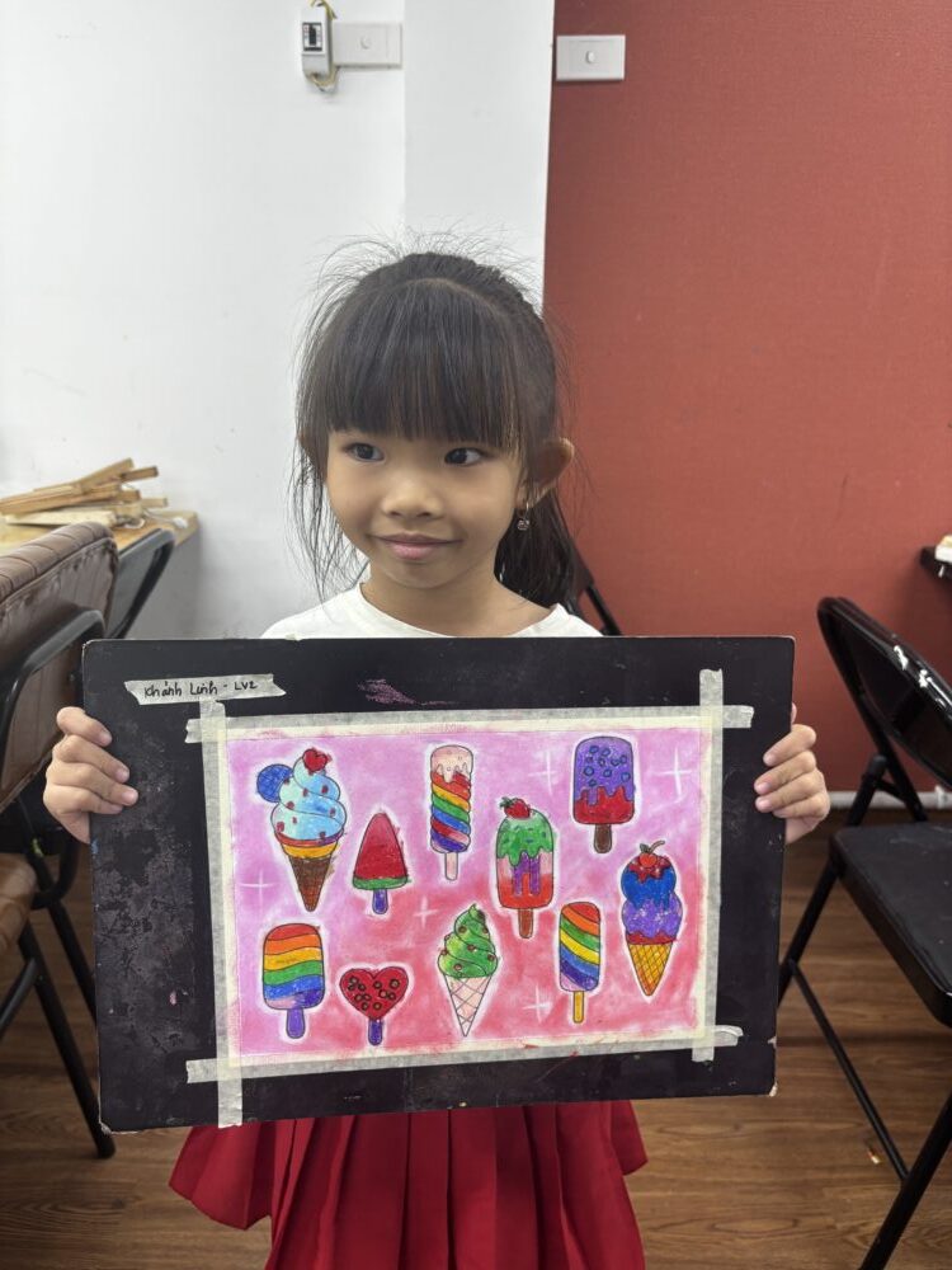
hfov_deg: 53.1
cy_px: 635
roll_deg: -1.2
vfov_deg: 67.3
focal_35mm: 26
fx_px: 953
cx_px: 476
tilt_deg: -17.9
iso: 64
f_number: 1.6
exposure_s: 1/100
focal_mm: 5.96
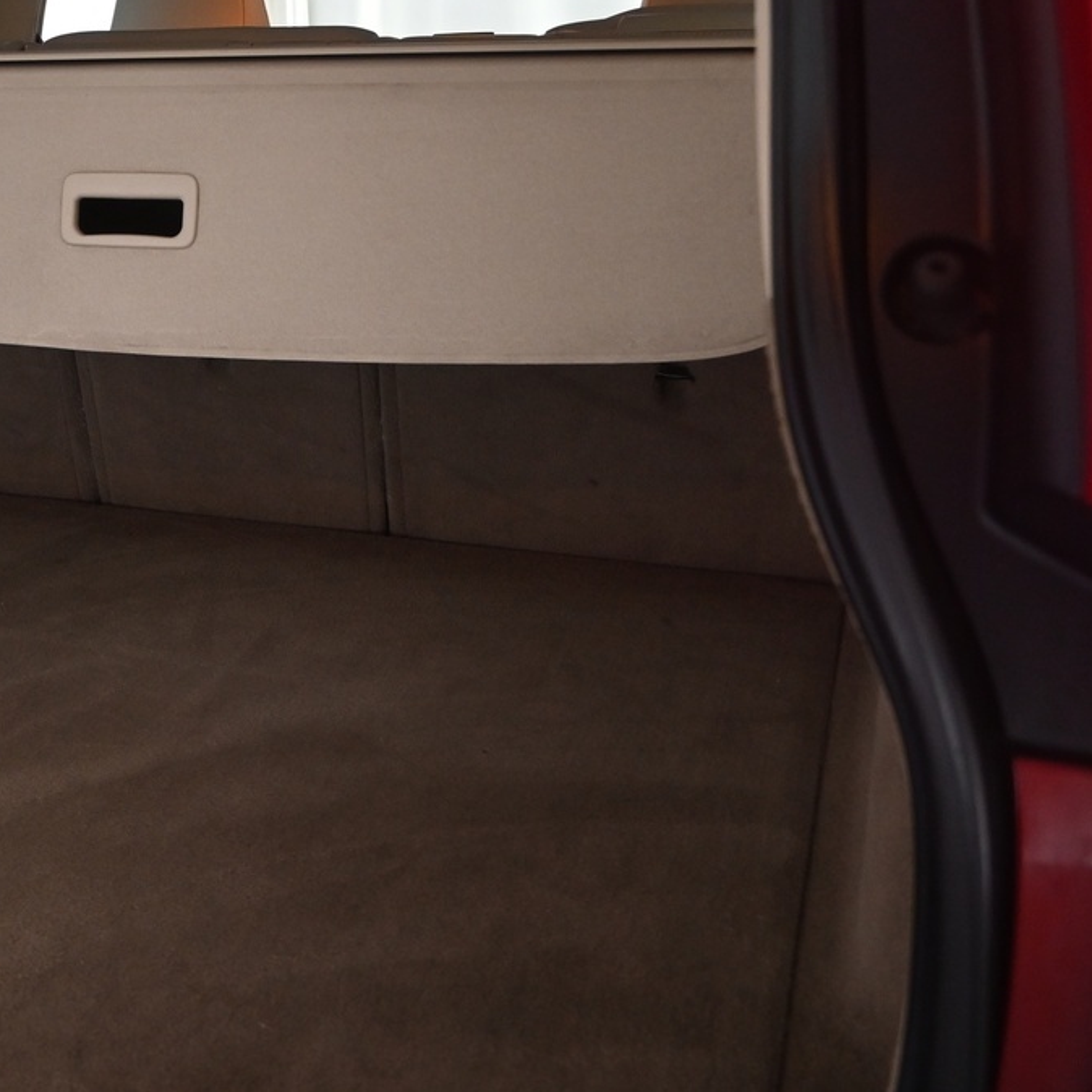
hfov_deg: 31.3
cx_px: -66
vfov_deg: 34.6
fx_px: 1749
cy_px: 467
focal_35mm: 49
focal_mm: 16
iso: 1000
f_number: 3.5
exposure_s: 1/20
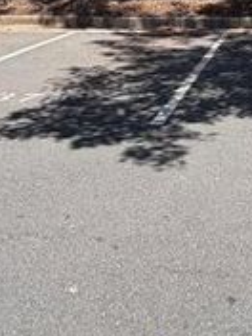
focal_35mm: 53
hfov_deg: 26.7
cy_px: -178
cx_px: 220
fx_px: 514
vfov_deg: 25.9
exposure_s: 1/651
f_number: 2.2
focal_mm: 2.22
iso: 40
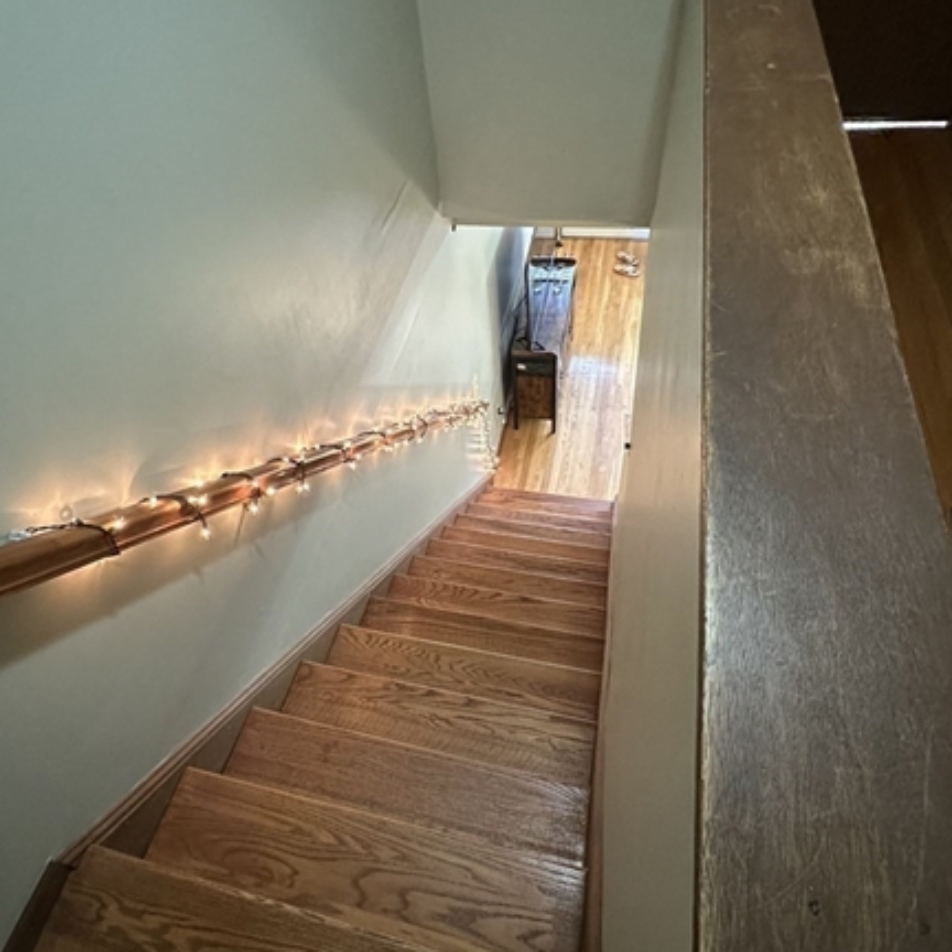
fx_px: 685
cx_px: 423
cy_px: 489
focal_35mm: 22
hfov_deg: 69.4
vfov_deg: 69.6
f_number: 2.2
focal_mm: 2.22
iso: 800
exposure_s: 1/60
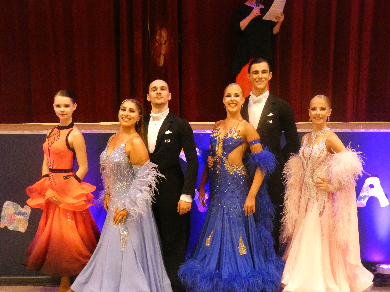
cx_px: 195
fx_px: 563
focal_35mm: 50
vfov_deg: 29.1
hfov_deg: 38.2
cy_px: 146
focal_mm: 9
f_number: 3.9
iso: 1600
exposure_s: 1/40
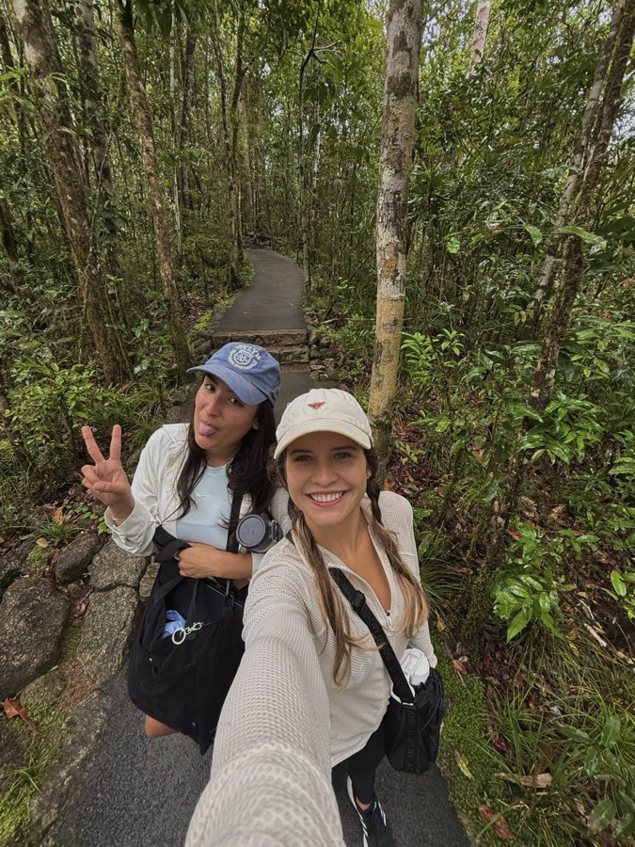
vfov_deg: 102.1
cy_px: 424
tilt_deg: -25.2
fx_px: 342
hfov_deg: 85.7
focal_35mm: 14
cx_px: 318
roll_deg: +0.3
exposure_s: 1/99
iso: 200
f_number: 2.2
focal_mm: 2.22
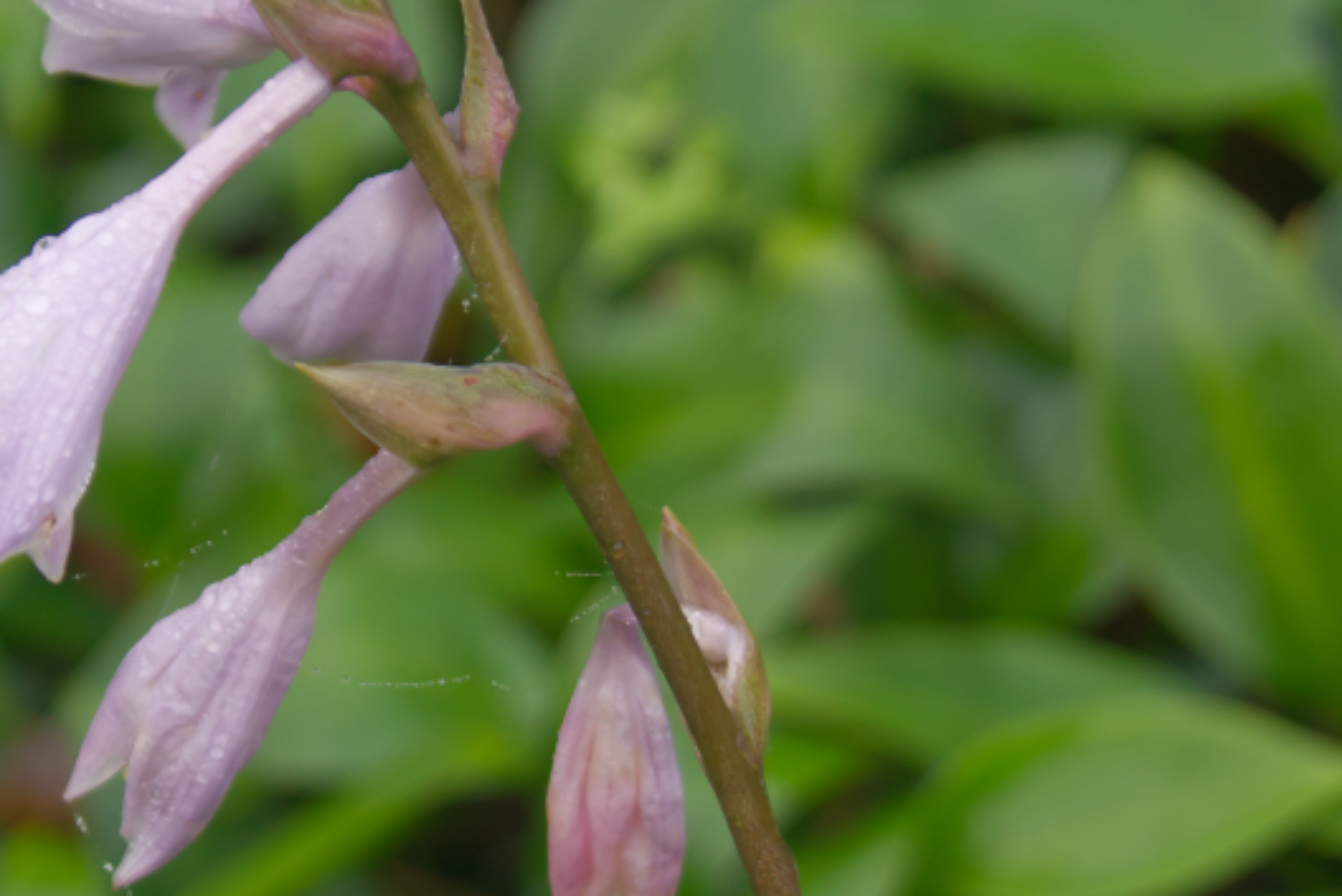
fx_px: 5710
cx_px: 244
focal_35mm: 153
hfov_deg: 13.3
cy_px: 180
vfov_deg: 8.9
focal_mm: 45
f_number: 5.6
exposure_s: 1/80
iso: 250
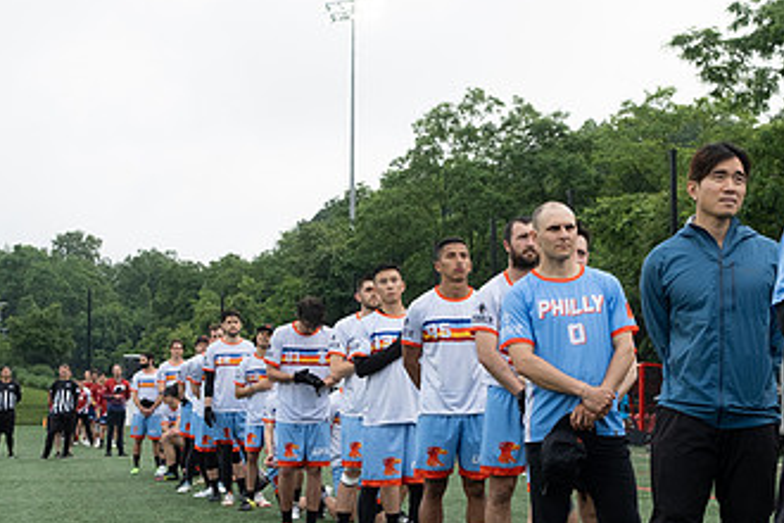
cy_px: 311
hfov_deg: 29.2
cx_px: 464
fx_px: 1503
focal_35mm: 69
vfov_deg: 19.7
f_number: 4
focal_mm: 23
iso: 400
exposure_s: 1/500
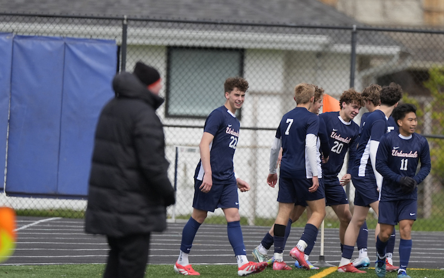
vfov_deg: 1.3
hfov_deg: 2.1
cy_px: 144
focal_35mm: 987
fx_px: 11948
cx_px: 343
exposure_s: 1/6400
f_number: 4
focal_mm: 600
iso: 640
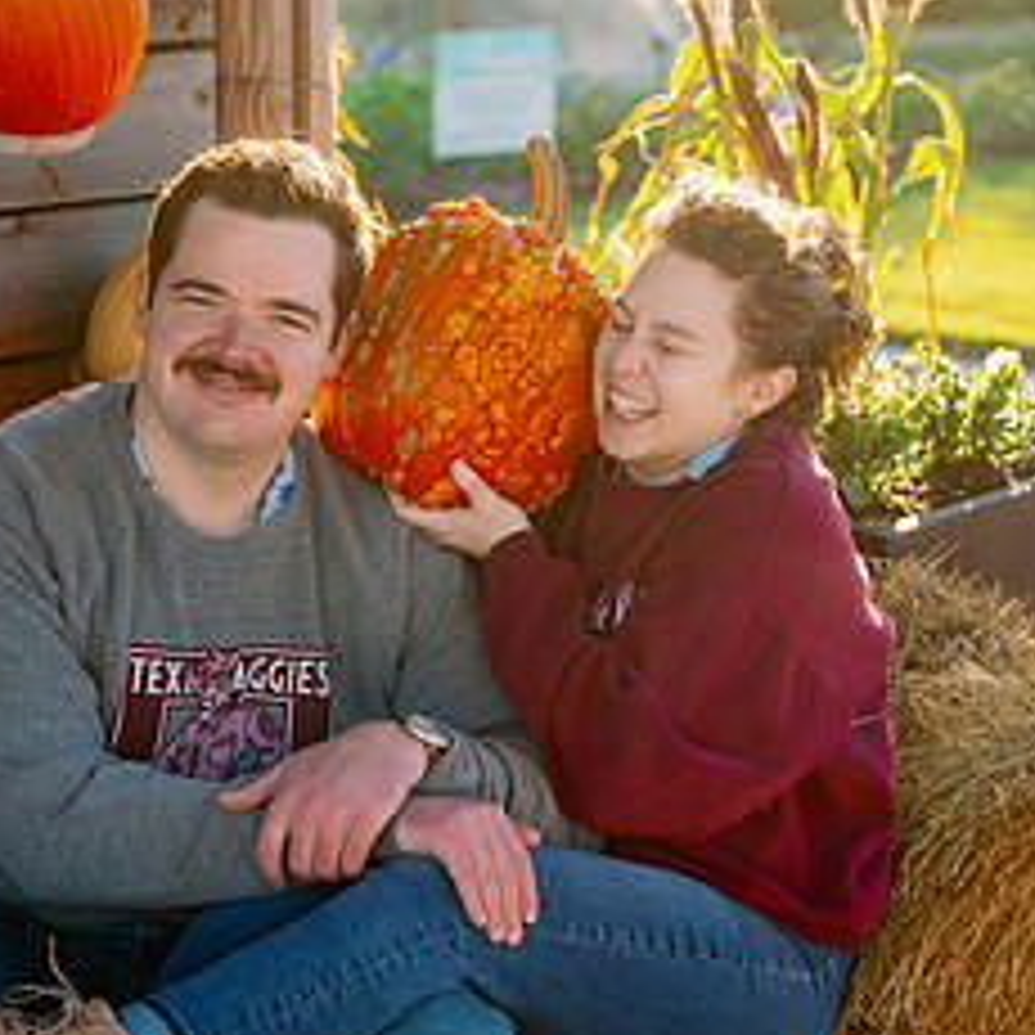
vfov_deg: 20.8
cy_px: 675
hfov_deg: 20.8
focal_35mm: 83
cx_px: 374
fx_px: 2808
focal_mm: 50
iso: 250
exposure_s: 1/500
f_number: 3.2
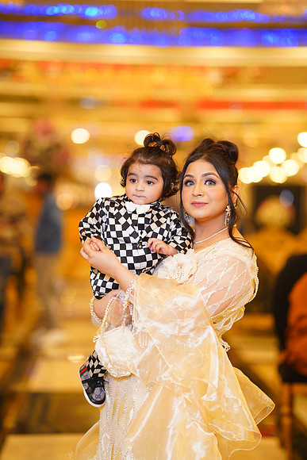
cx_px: 154
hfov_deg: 16.1
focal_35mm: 85
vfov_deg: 23.9
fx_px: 1087
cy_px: 230
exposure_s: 1/200
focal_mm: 85
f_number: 1.6
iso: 400
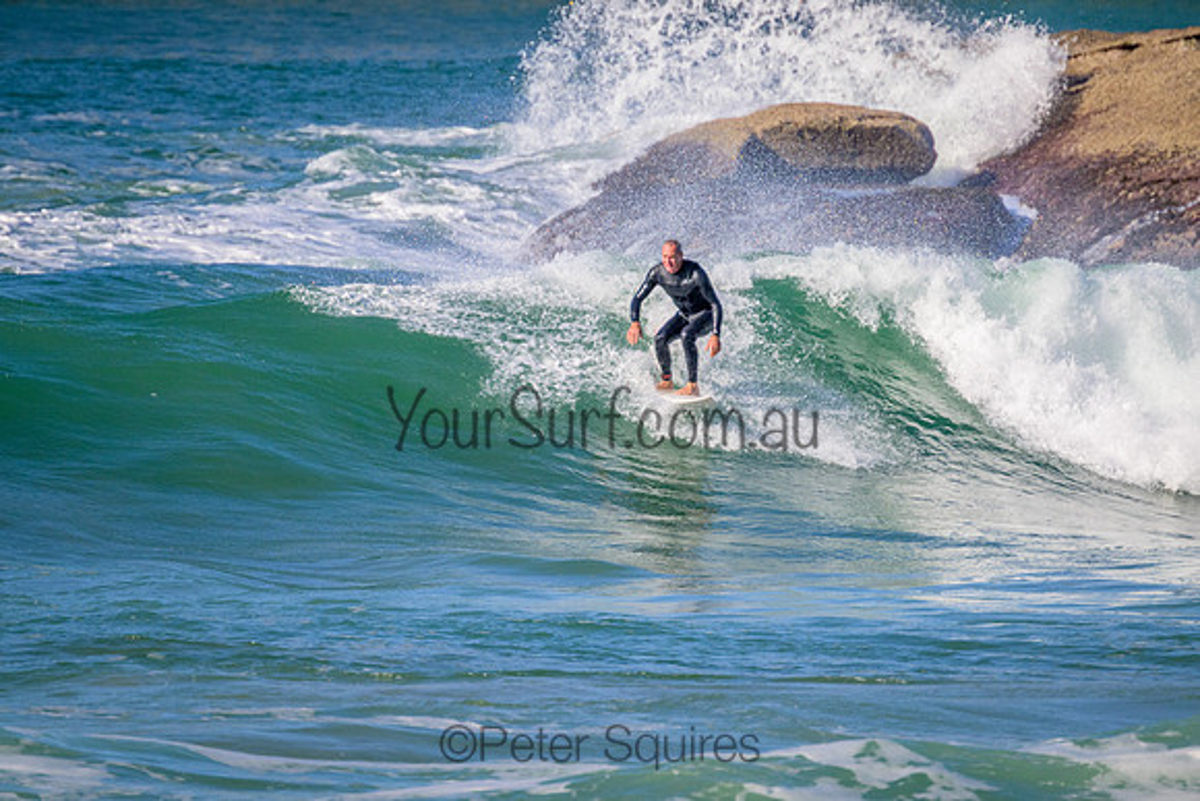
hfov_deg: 2.6
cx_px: 600
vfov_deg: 1.7
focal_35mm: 800
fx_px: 26672
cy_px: 400
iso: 1400
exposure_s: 1/2000
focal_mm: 800
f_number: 11
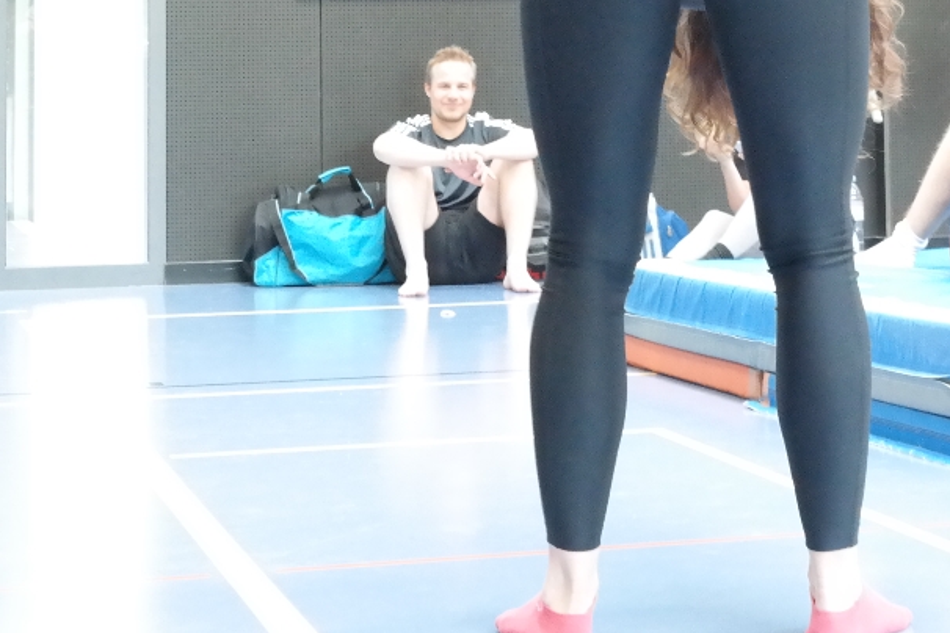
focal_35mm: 95
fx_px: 2507
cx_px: 690
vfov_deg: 13.9
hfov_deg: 21.3
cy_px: -149
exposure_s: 1/40
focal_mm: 24
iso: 3200
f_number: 6.3
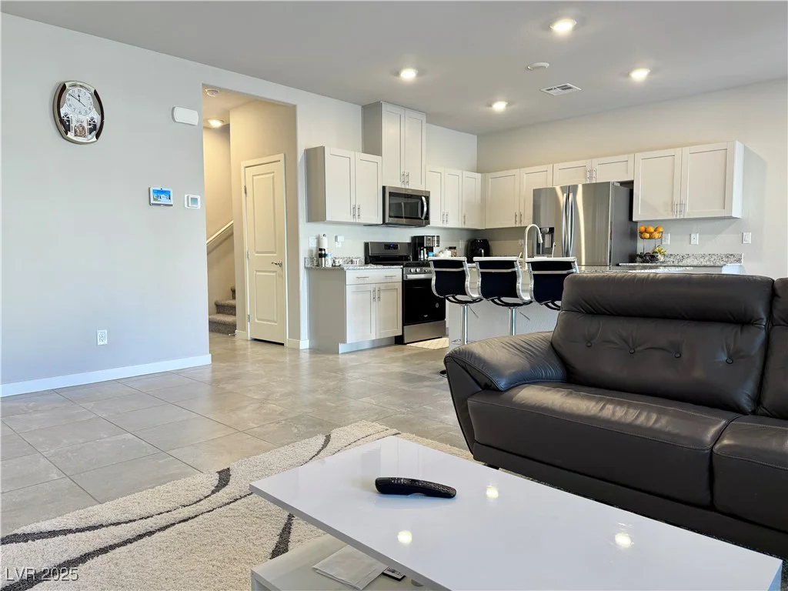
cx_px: 394
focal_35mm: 24
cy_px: 296
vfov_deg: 56.8
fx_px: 546
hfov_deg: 71.6
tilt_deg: -4.0
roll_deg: +0.9
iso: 125
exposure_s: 1/60
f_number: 1.78
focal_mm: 6.76
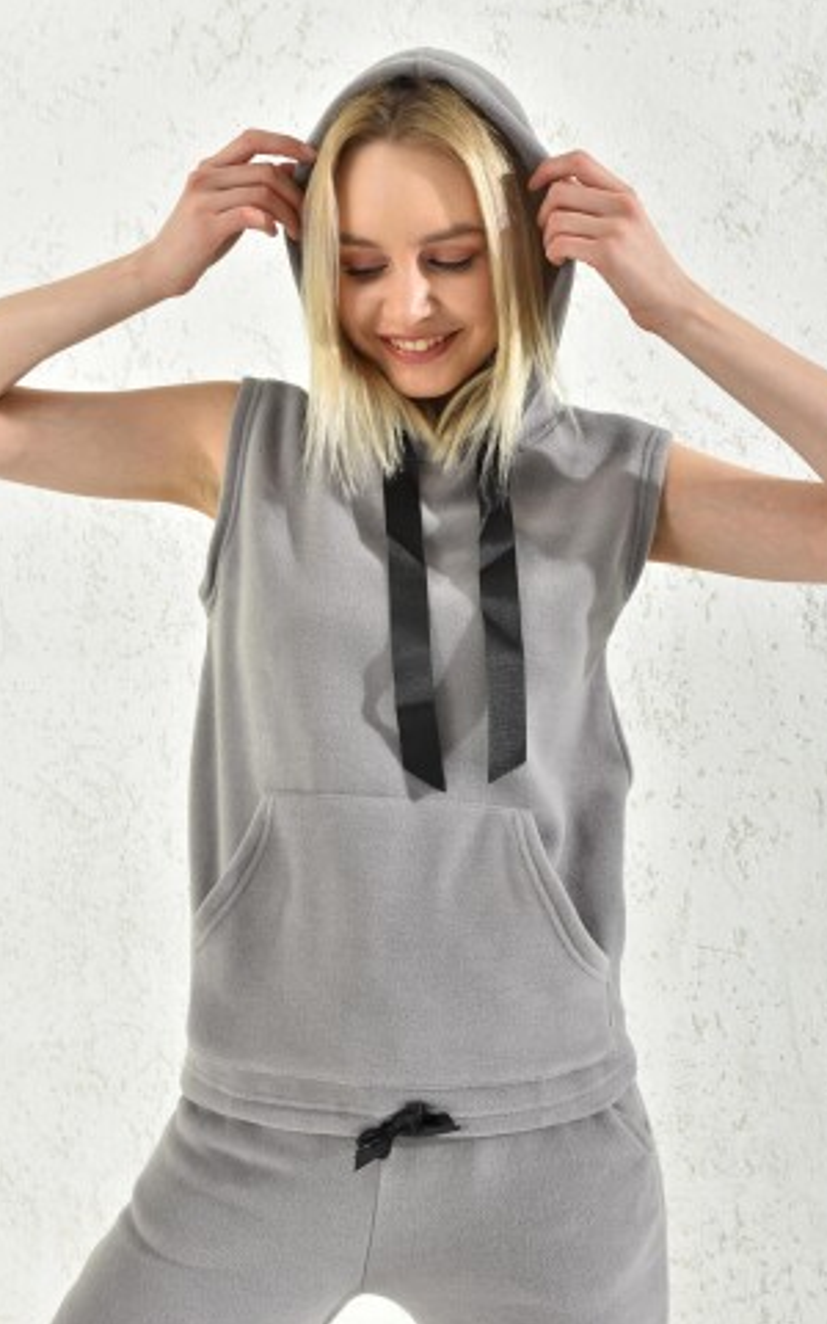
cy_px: 601
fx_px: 1406
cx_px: 438
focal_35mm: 39
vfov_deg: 50.3
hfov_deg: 32.8
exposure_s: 1/160
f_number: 7.1
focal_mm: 34
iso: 100
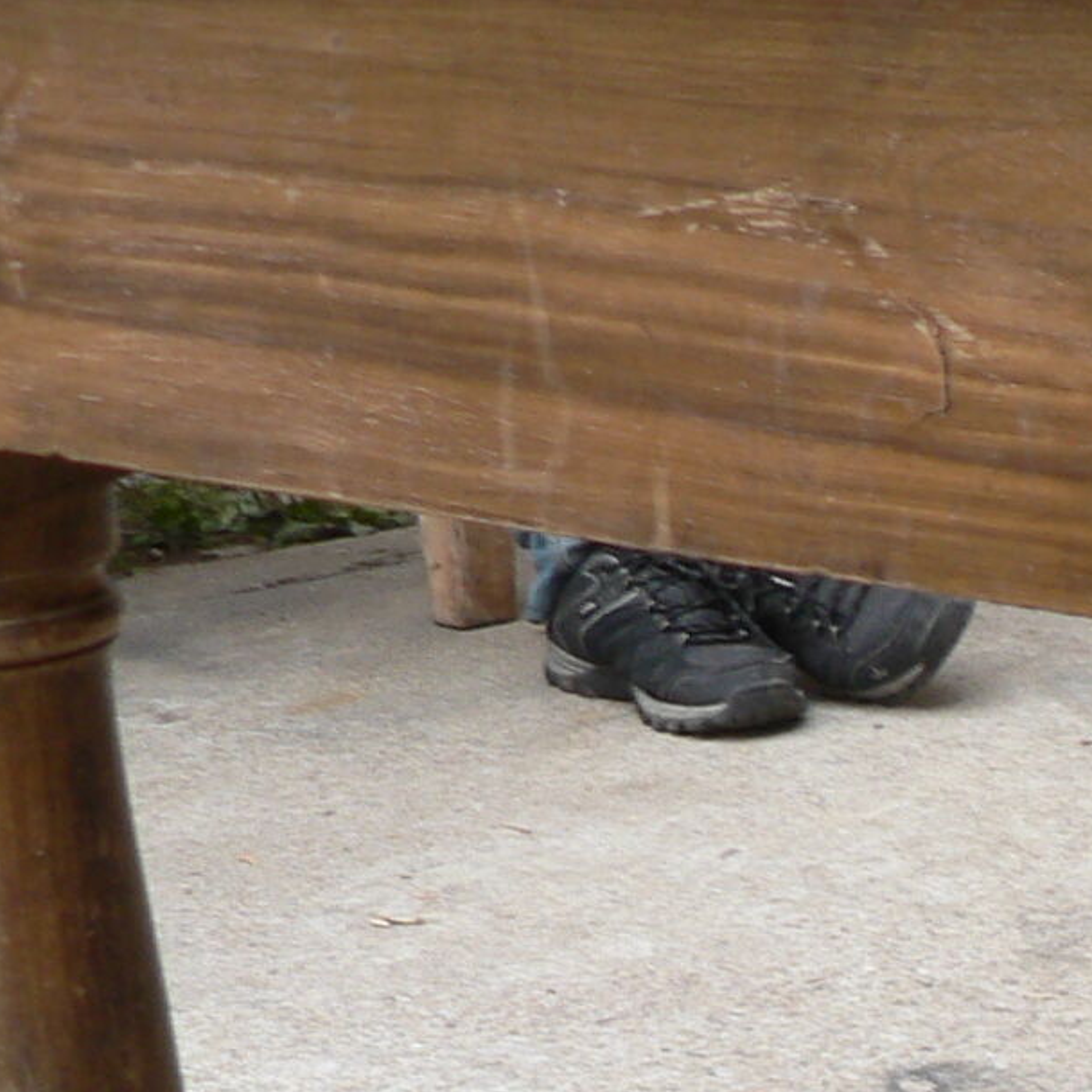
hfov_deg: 12.0
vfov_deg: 12.9
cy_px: 1006
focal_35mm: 134
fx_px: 4783
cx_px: 1945
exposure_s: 1/100
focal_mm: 6
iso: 80
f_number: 2.8
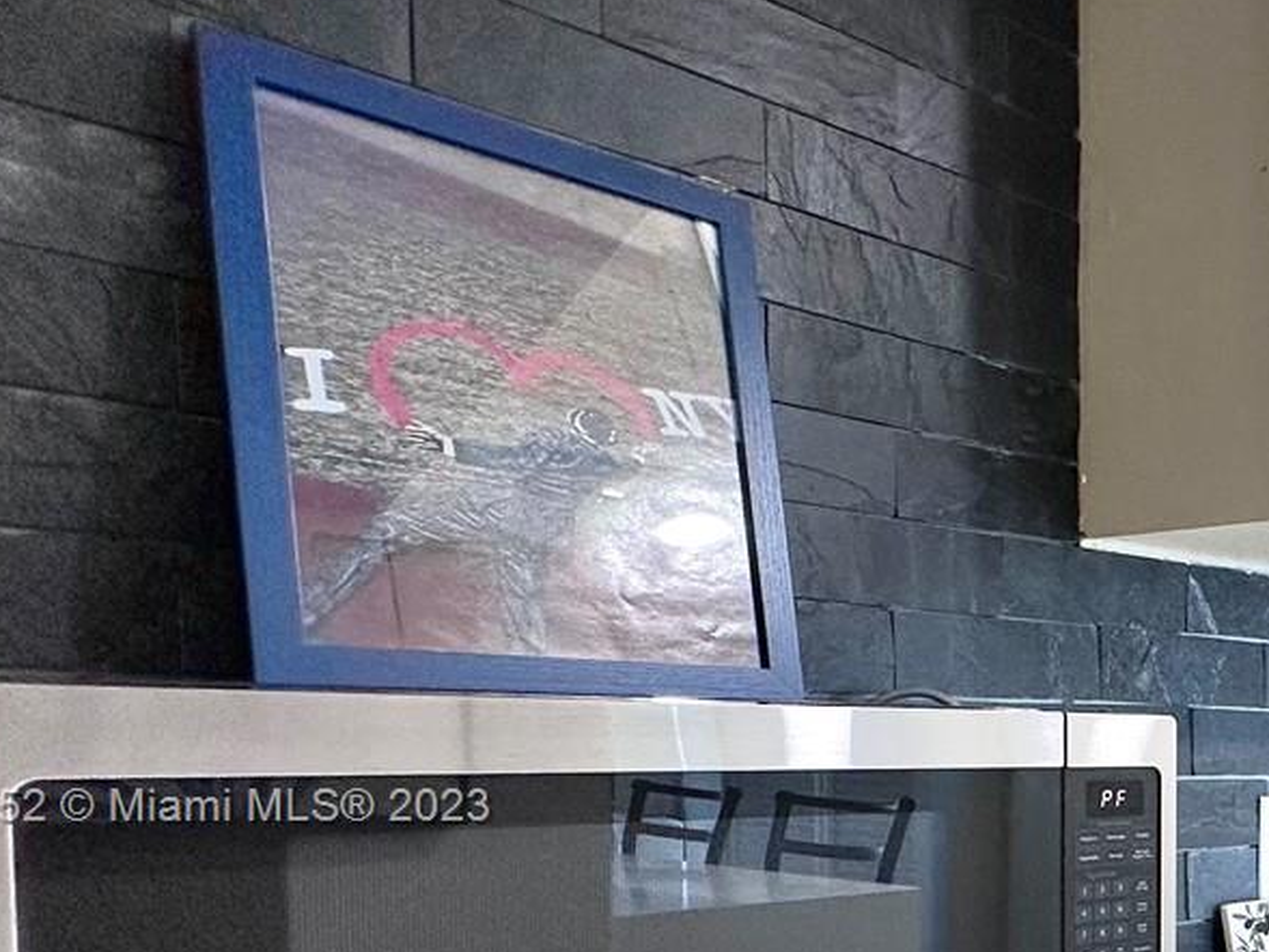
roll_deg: -0.2
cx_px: 1525
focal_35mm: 38
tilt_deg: -3.3
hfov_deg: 37.2
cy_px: 810
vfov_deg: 36.0
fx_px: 1393
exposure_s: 1/120
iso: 160
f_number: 2.2
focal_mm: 2.22
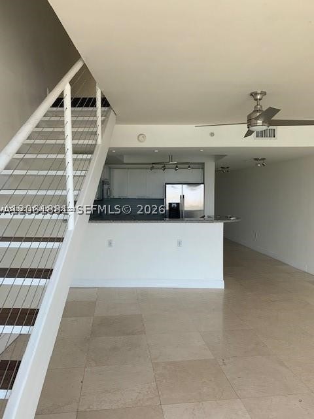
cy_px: 210
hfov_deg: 53.1
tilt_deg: -2.0
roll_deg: +0.0
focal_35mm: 26
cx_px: 157
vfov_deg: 67.3
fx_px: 314
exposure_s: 1/121
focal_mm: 4.25
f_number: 1.8
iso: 32
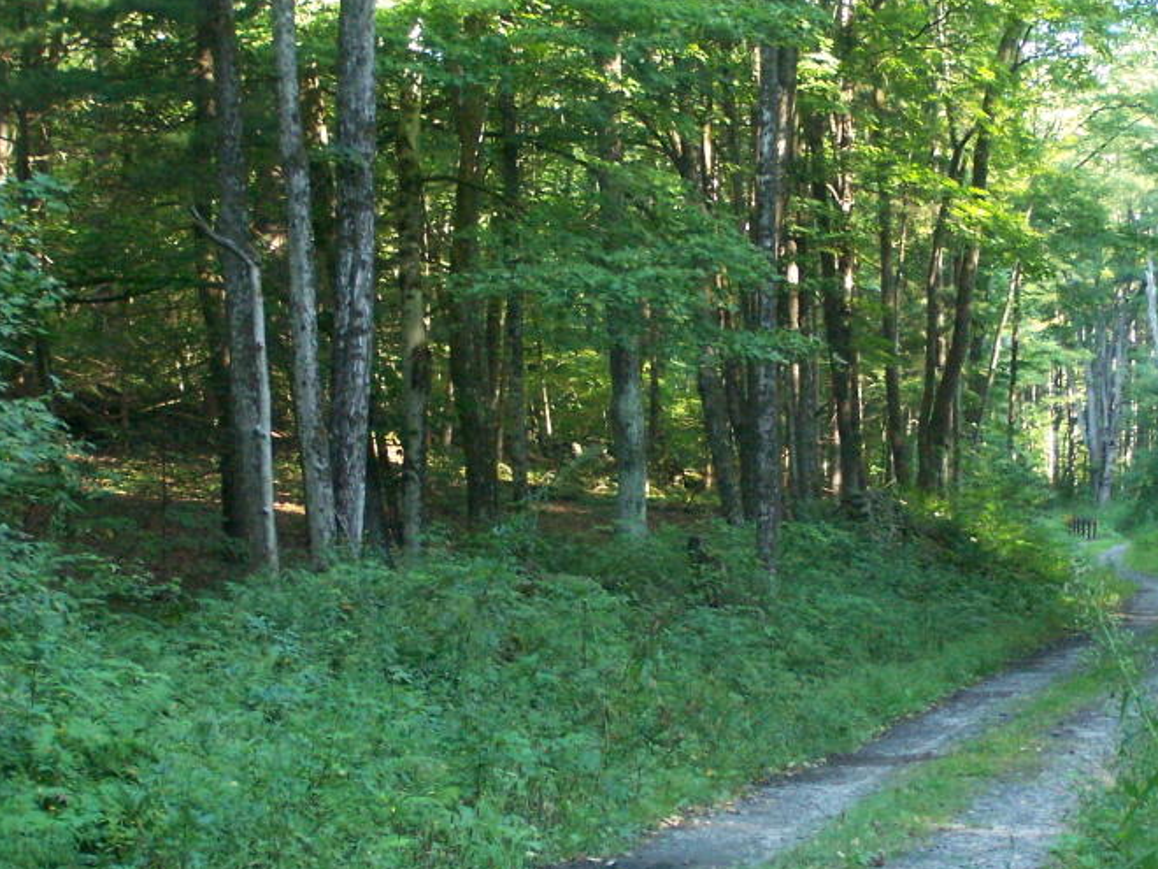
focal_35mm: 107
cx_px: 797
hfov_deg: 18.3
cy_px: 430
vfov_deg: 13.8
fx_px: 3579
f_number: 3.2
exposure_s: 1/60
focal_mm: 11.5
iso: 400
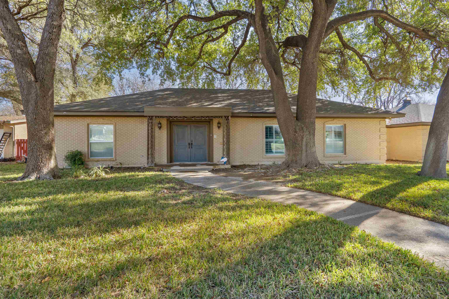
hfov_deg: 90.0
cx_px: 224
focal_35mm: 18
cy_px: 150
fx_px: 224
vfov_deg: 67.4
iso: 200
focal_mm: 18
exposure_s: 1/60
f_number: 6.3
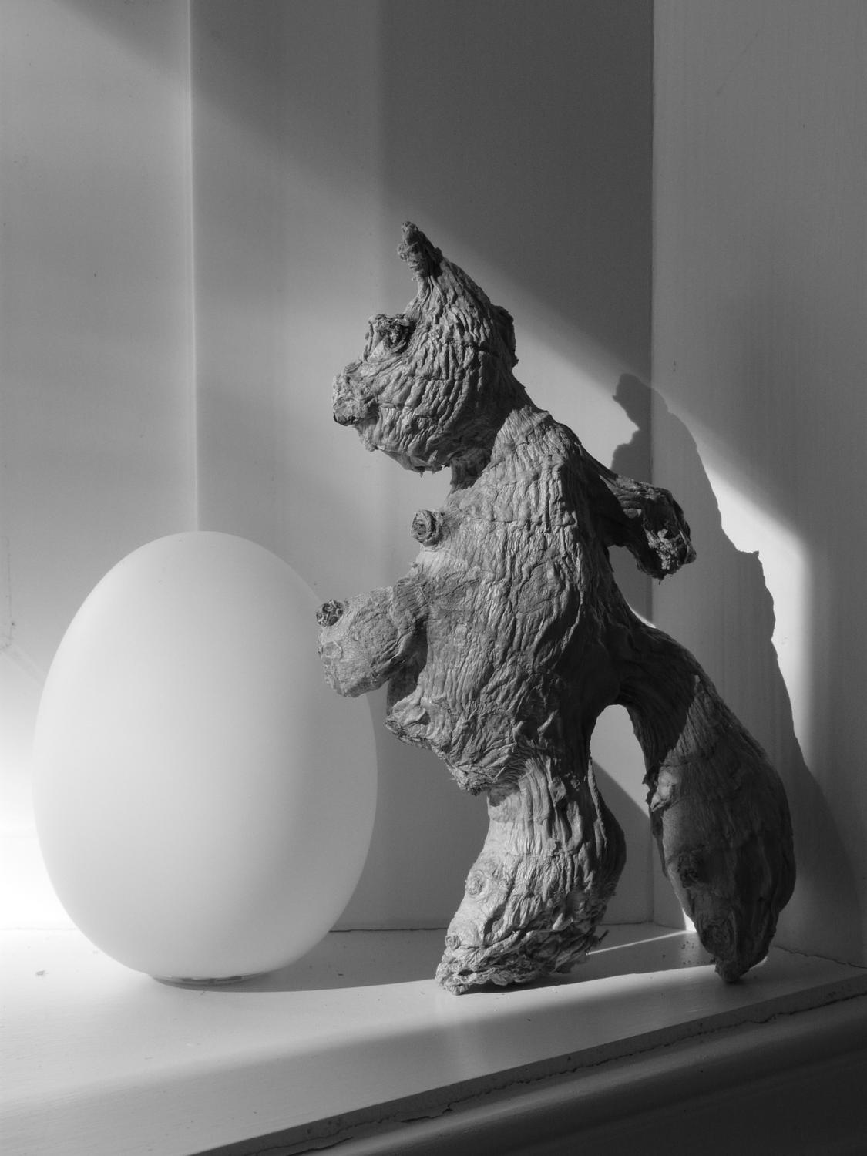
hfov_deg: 14.9
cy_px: 578
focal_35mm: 99
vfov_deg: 19.8
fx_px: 3306
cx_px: 434
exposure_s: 1/50
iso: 125
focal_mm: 16.2
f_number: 3.6
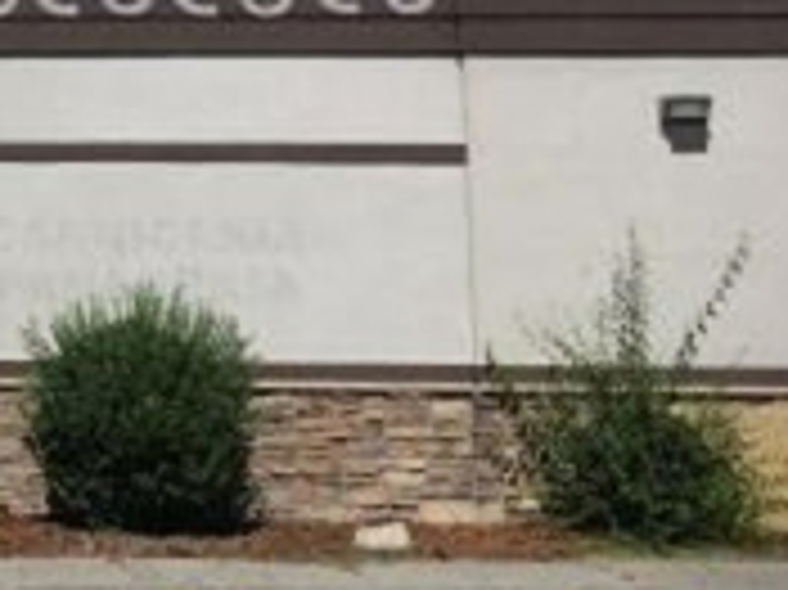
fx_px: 2411
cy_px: 0
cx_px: -446
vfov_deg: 13.7
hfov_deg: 16.6
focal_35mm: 106
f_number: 2.2
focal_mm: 4.15
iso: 25
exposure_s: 1/2404
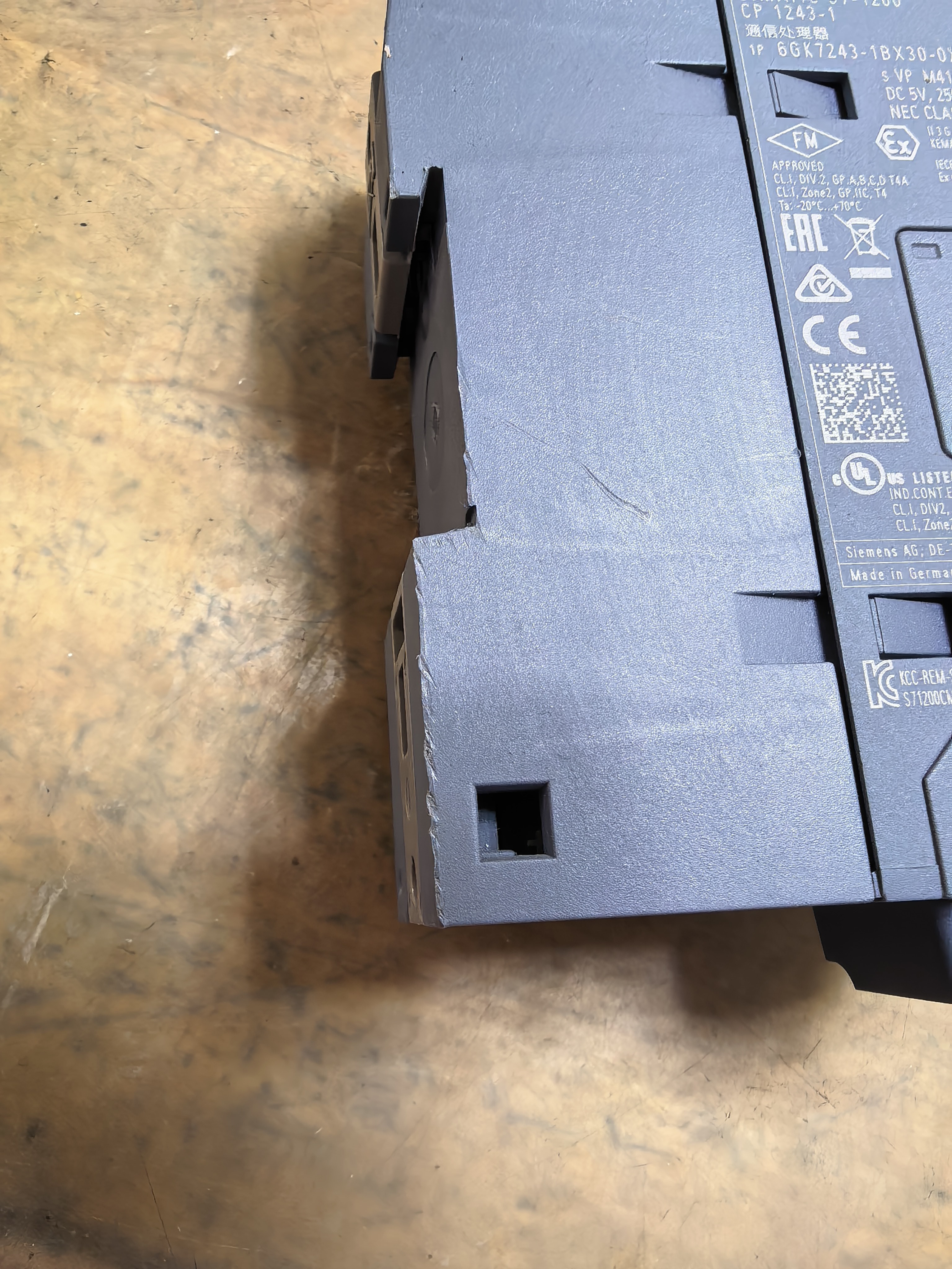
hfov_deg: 56.8
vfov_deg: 71.6
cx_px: 476
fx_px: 880
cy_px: 634
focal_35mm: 24
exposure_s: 1/100
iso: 200
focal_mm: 1.95
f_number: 2.2
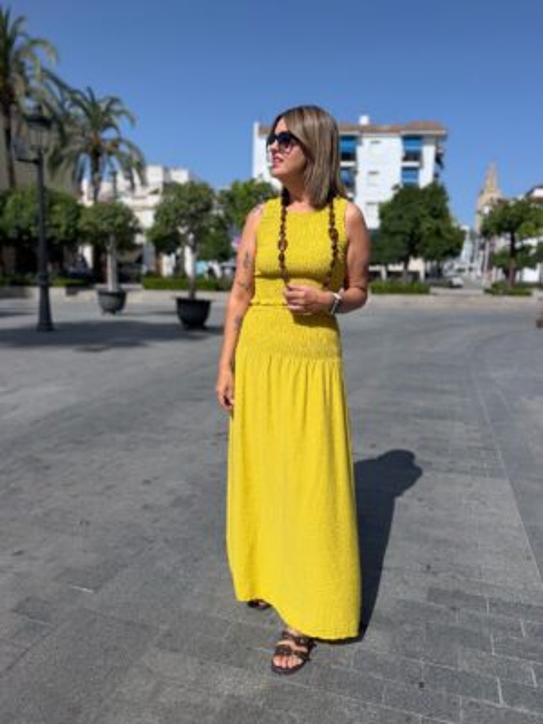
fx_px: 502
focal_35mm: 24
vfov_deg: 71.6
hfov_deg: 56.8
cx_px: 272
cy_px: 362
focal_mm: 6.76
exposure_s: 1/8130
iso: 80
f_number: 1.78
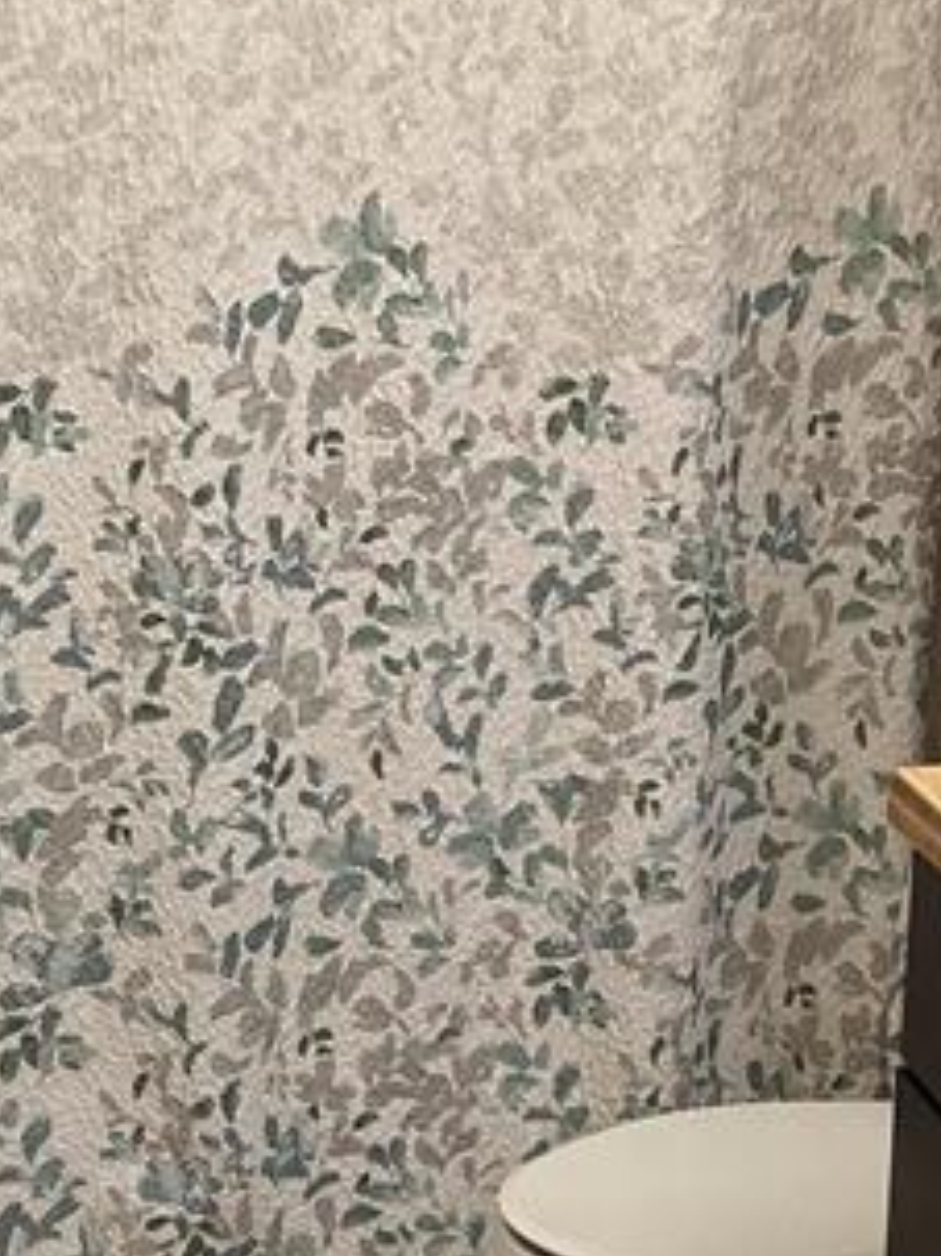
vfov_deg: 29.4
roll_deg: -2.5
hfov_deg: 22.1
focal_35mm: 66
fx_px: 2394
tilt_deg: -16.8
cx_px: 643
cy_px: 601
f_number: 1.5
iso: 80
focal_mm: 5.7
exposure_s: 1/60
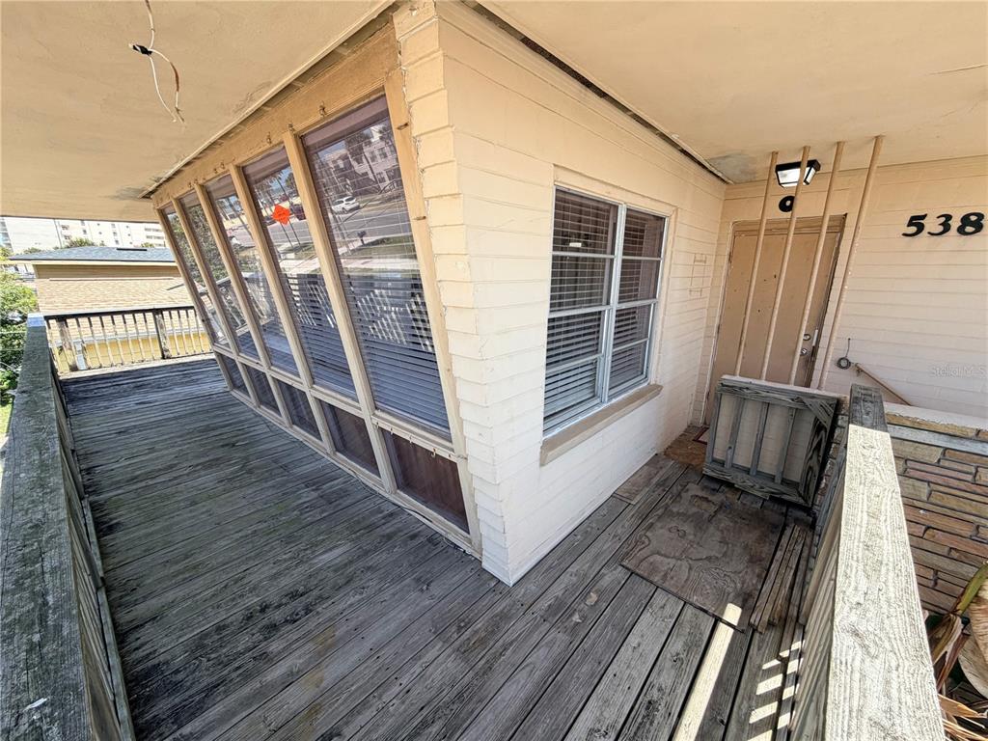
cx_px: 494
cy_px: 370
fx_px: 400
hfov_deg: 102.1
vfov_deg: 85.7
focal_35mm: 14
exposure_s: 1/502
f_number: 2.2
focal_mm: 2.22
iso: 64
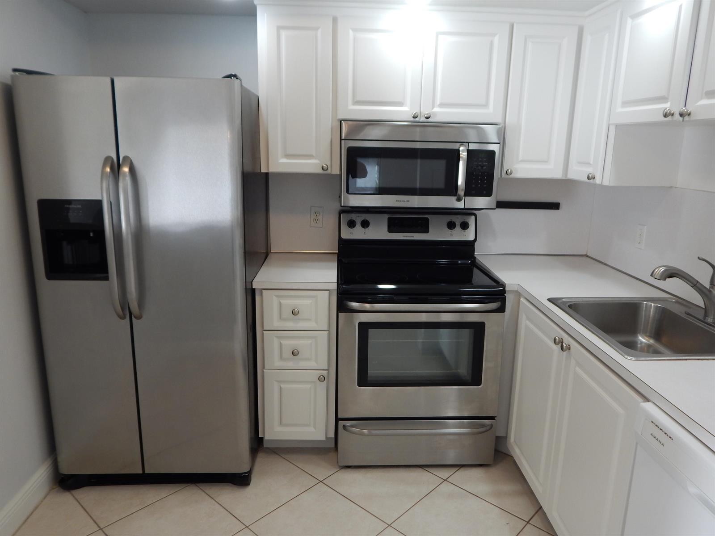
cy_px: 268
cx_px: 358
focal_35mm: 25
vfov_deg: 54.9
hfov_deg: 69.4
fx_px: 516
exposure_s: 1/50
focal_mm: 4.5
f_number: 3.1
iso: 125
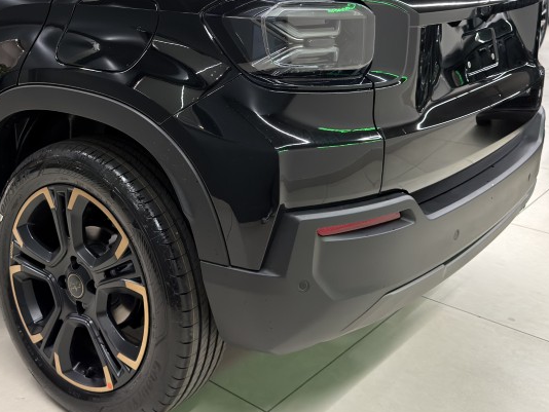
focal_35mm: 46
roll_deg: -1.1
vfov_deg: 30.5
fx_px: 730
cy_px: 65
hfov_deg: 40.0
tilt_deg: -10.2
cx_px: 134
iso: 500
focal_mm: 6.76
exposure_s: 1/33
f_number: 1.78
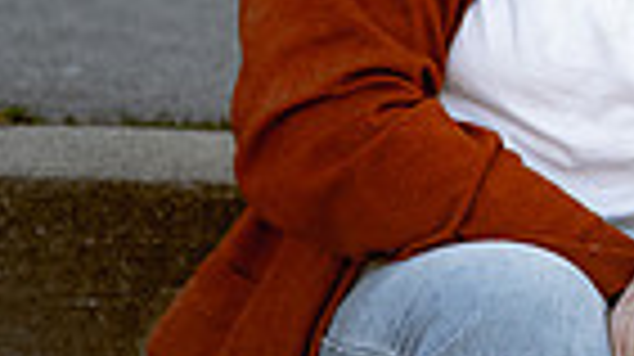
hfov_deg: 4.1
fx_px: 8717
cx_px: 940
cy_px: -110
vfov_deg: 2.3
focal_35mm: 519
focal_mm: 120
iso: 800
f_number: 4
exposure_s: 1/1000
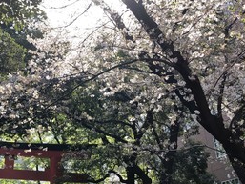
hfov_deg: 37.8
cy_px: 79
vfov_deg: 29.7
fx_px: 347
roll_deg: -0.8
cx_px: 58
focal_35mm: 49
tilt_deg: +26.3
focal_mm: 3.99
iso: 20
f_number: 1.8
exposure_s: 1/219
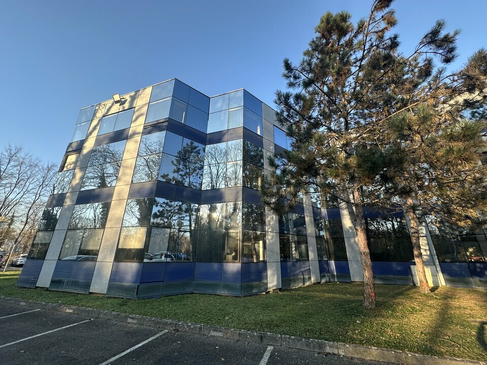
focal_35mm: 14
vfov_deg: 85.7
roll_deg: -0.7
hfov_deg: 102.1
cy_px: 182
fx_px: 197
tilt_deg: +20.6
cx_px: 244
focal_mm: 2.22
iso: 40
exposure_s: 1/274
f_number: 2.2
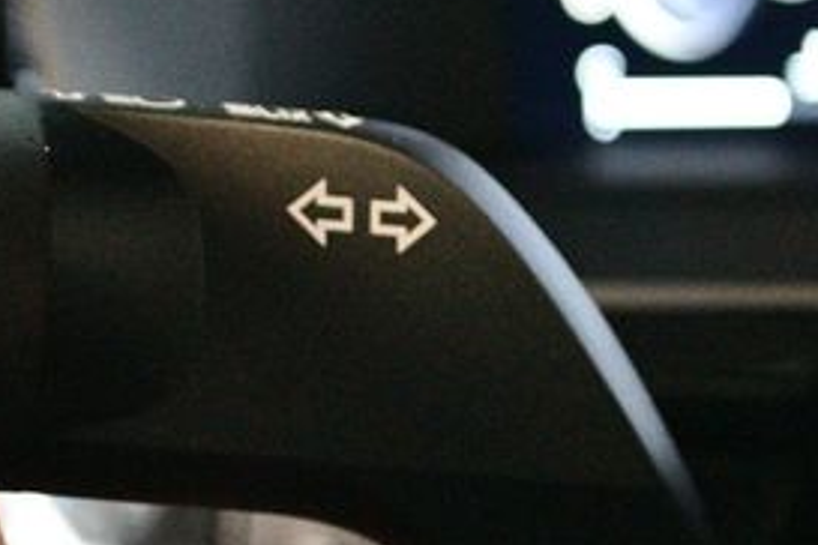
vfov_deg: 8.1
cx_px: 153
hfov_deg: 12.1
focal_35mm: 169
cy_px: 302
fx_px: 3840
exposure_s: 1/60
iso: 12800
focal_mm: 48
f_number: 5.6
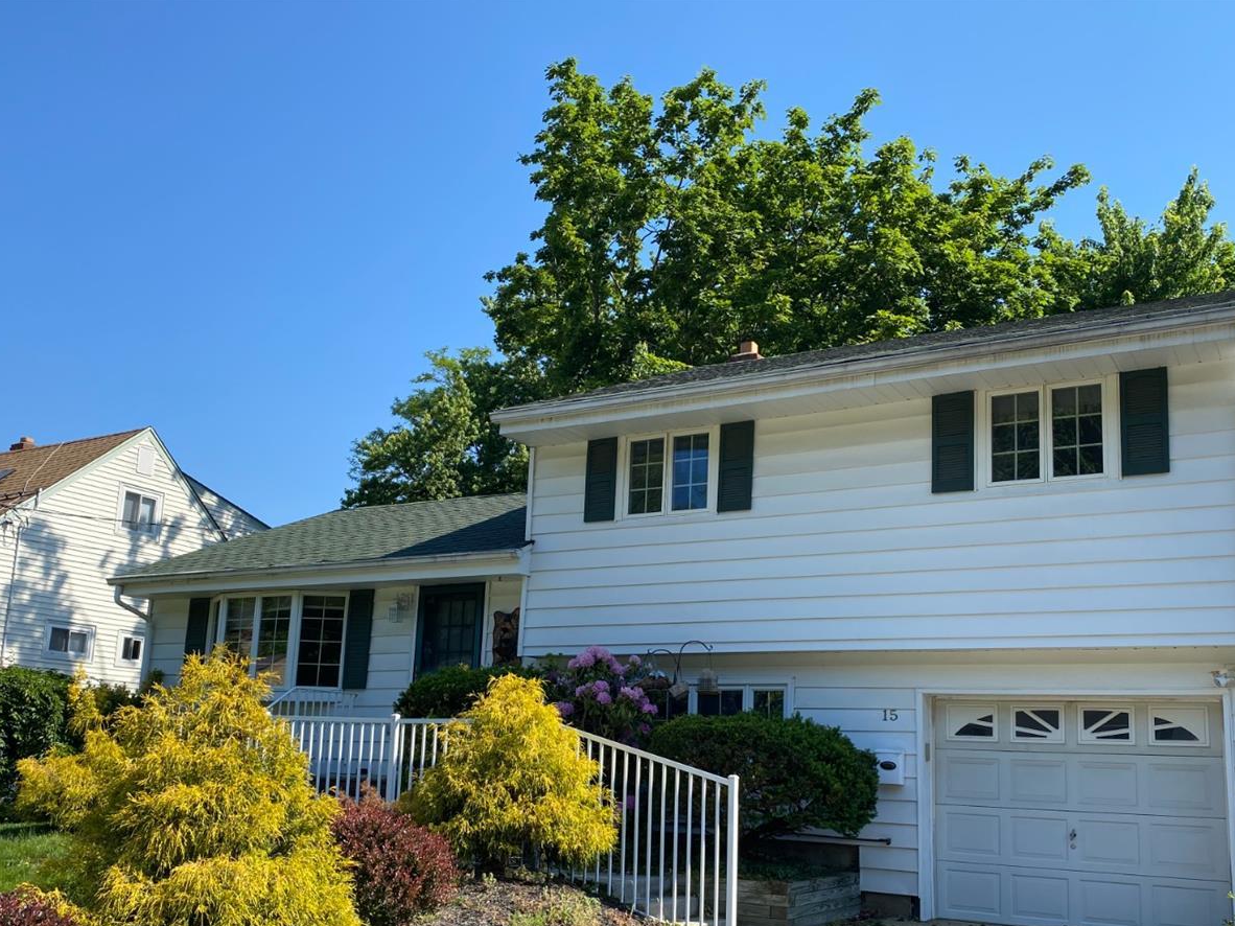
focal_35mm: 33
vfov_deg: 42.6
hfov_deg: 55.3
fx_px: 1177
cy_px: 582
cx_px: 640
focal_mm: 4.25
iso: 32
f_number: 1.8
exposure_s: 1/1779
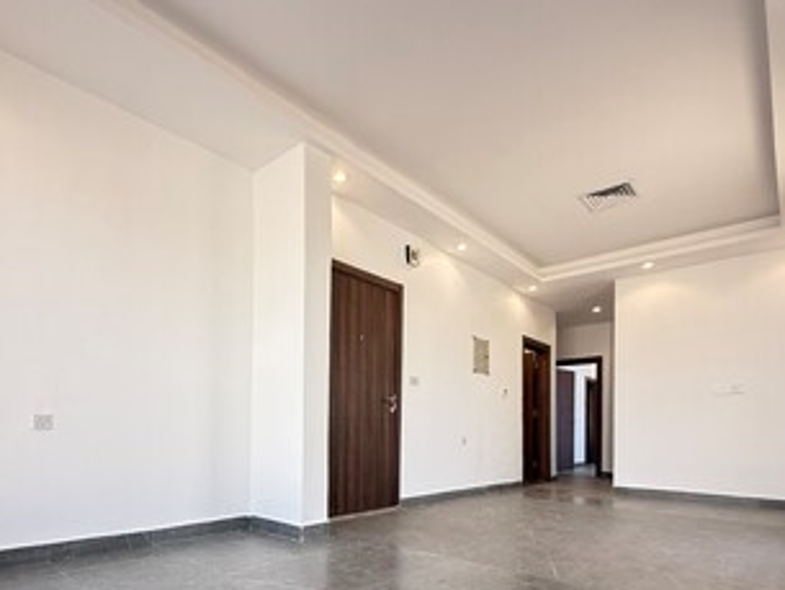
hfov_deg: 78.5
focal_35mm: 21
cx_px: 338
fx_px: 476
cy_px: 424
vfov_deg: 60.8
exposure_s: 1/99
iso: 160
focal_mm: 2.22
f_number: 2.2
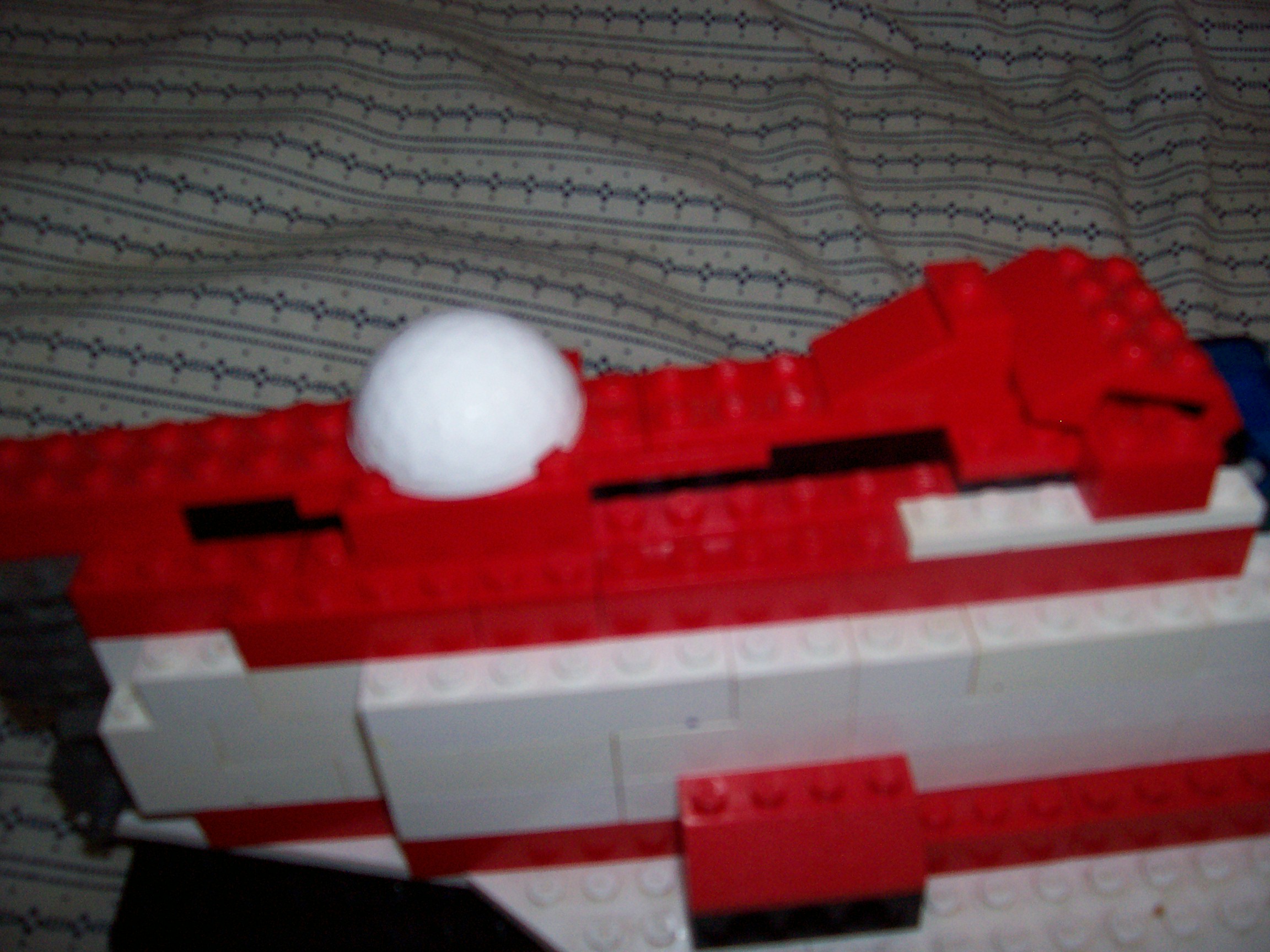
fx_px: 1247
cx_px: 635
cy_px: 476
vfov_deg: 41.8
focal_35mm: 34
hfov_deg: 54.0
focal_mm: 5.6
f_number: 2.7
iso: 140
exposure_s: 1/112
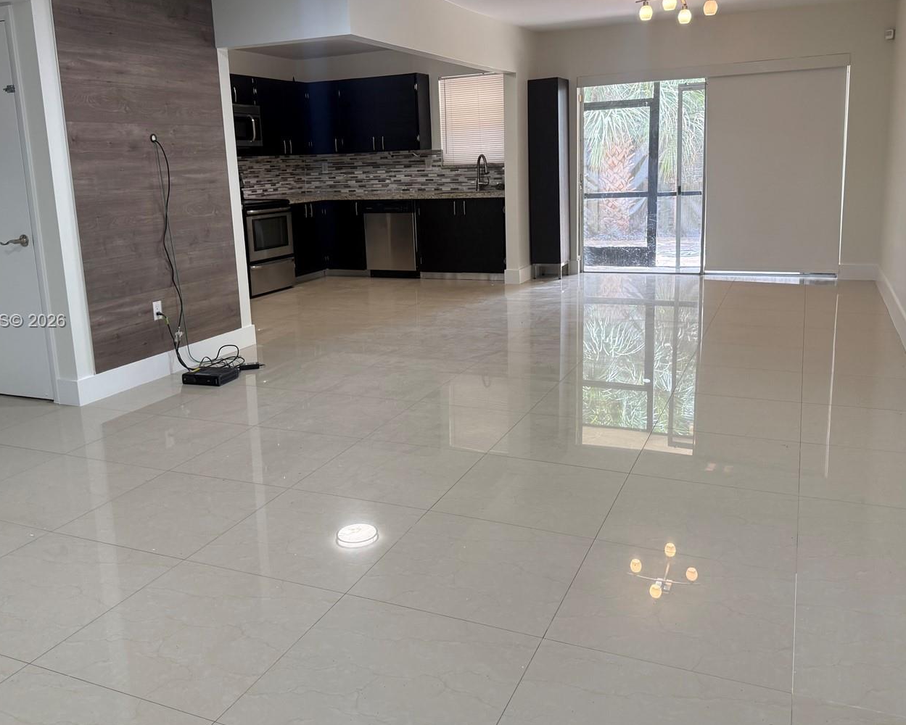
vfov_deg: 48.4
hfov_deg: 58.7
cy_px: 322
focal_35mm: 30
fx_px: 805
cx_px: 420
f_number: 1.78
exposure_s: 1/120
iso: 160
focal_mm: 6.76
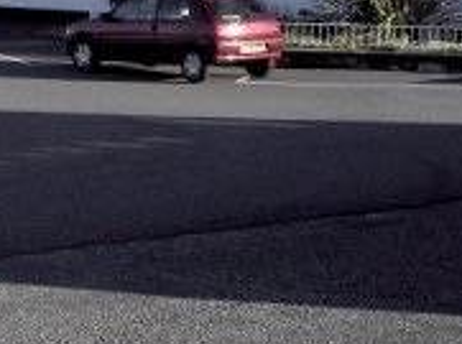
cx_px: -218
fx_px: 1905
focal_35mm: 143
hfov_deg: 13.1
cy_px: -201
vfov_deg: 10.0
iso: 64
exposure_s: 1/244
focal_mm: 7.5
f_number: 5.4
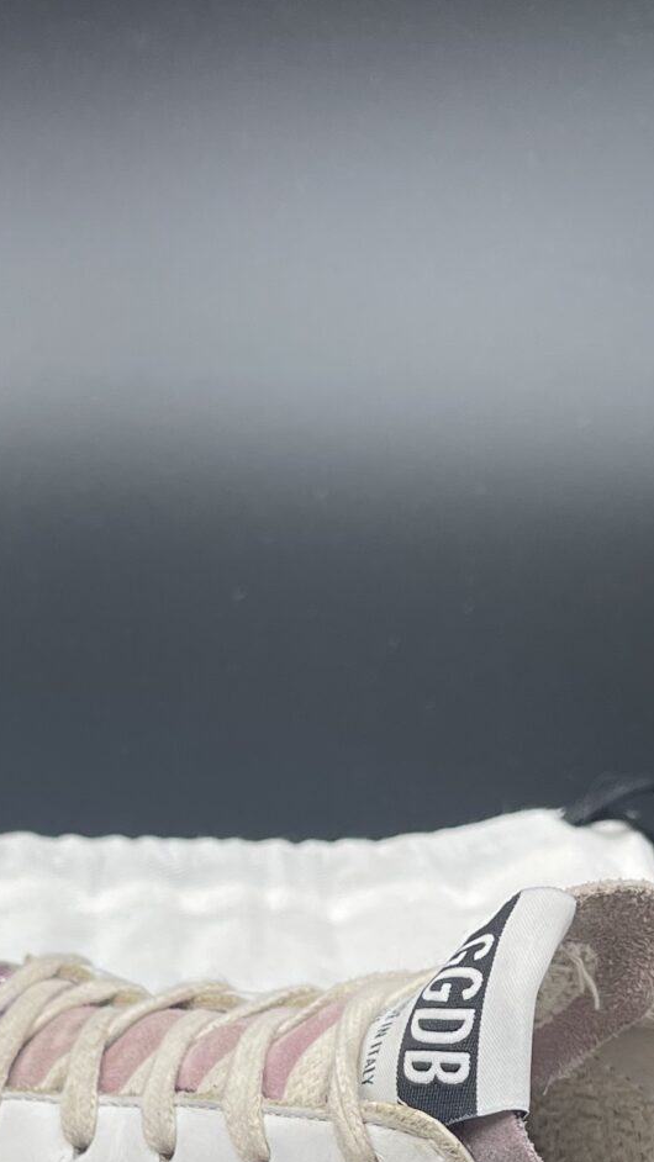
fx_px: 2373
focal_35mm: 77
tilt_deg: -44.4
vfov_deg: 25.9
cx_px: 51
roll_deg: -2.3
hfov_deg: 15.5
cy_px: 1195
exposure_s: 1/224
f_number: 1.6
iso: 32
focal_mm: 5.1
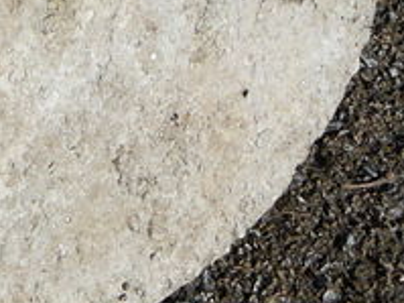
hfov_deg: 12.7
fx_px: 1761
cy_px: 31
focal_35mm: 151
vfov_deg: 9.8
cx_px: -126
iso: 100
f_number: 5.6
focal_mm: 5.2
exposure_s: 1/640
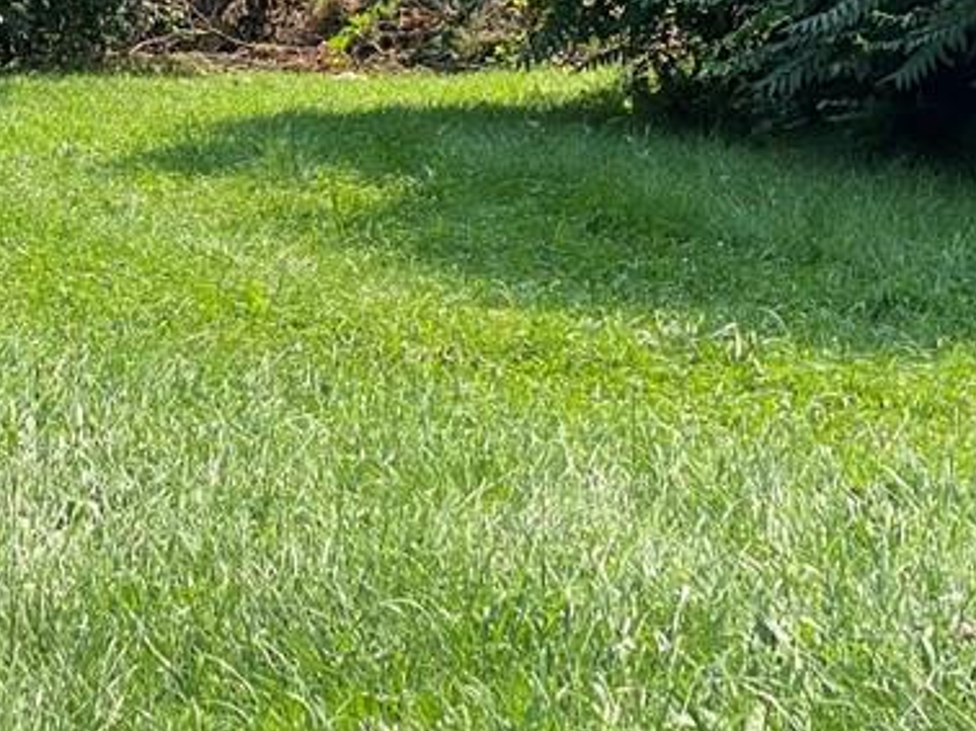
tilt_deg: +0.7
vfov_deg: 10.4
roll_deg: +0.0
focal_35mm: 141
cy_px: -93
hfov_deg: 14.0
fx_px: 3973
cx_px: 276
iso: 20
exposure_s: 1/675
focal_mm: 6
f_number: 2
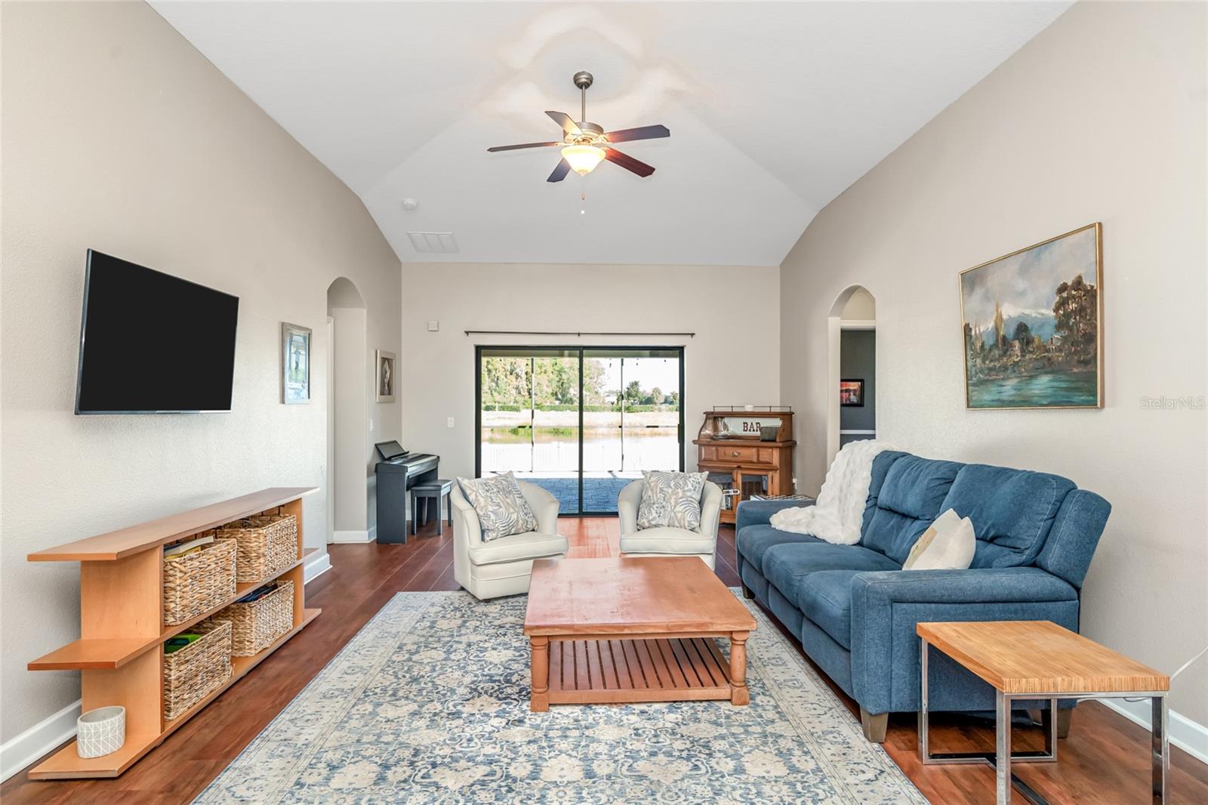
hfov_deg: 86.9
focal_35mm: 19
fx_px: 637
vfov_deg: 64.5
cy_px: 402
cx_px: 604
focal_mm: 19
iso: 800
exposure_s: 1/60
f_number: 6.7
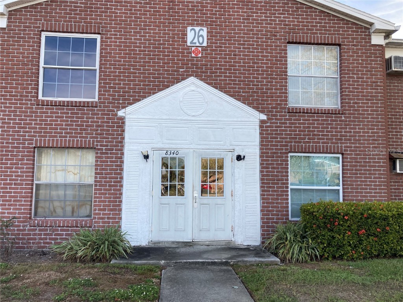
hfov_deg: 63.4
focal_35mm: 28
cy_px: 151
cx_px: 202
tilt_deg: +6.7
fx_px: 326
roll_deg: -0.8
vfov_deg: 49.7
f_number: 1.8
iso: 20
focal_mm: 3.99
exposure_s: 1/484
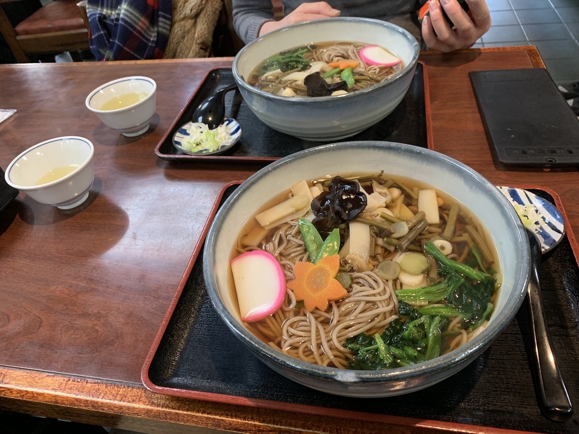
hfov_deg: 67.3
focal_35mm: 26
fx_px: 435
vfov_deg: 53.1
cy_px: 217
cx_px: 290
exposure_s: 1/25
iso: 400
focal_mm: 4.25
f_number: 1.8
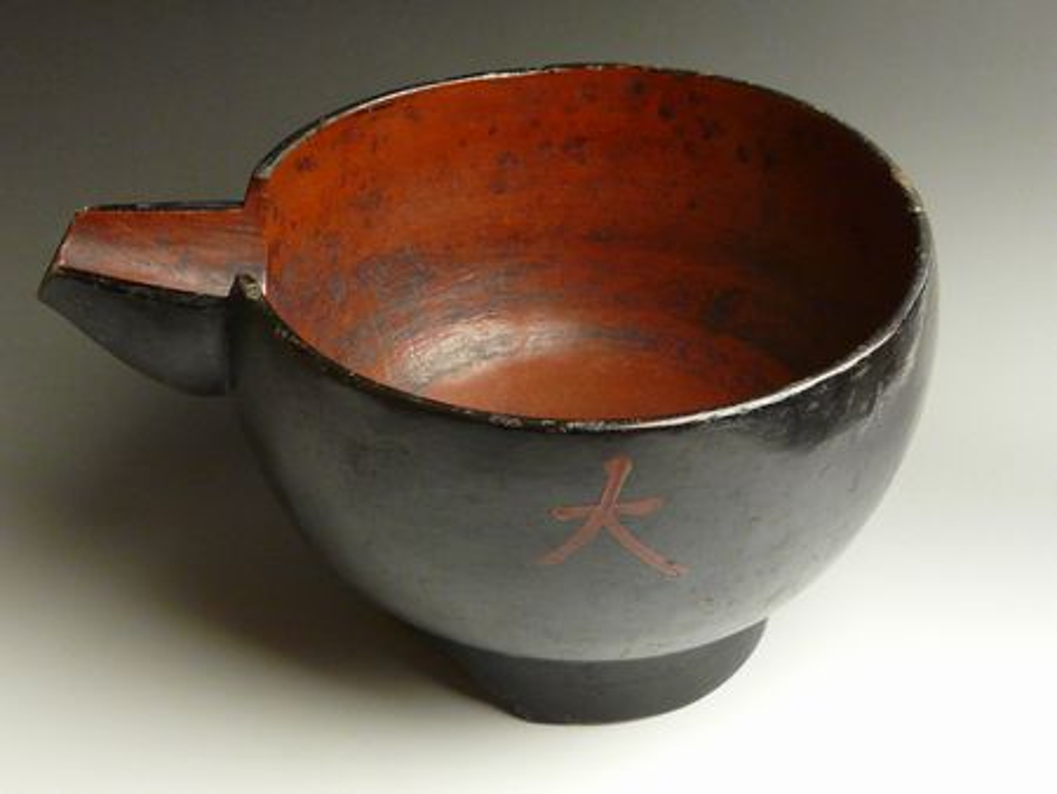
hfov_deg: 32.7
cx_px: 528
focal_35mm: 59
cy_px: 397
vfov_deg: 24.8
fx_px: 1803
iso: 200
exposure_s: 1/30
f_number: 2.8
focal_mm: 6
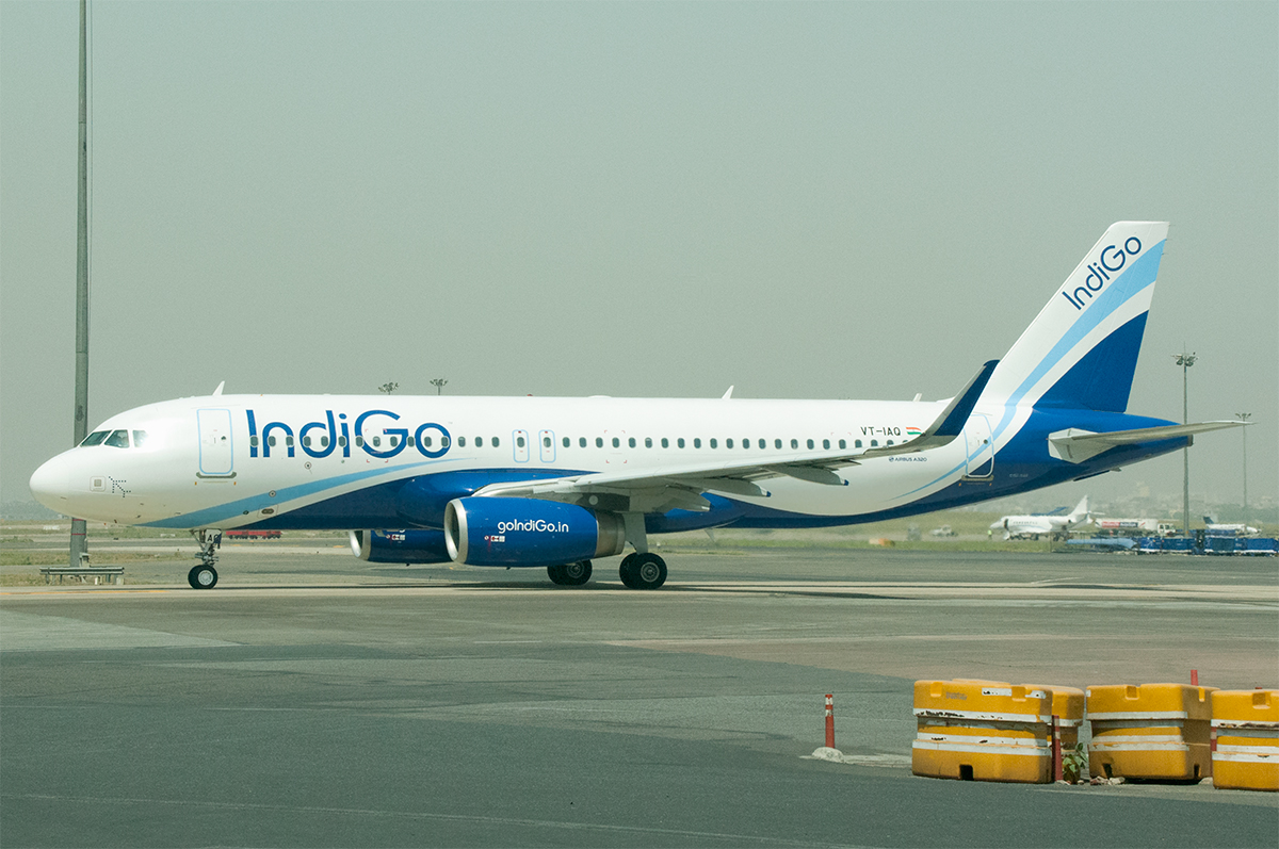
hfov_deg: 19.5
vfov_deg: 13.0
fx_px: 3726
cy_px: 424
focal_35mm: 105
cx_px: 640
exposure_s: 1/1000
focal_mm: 70
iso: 2000
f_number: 13
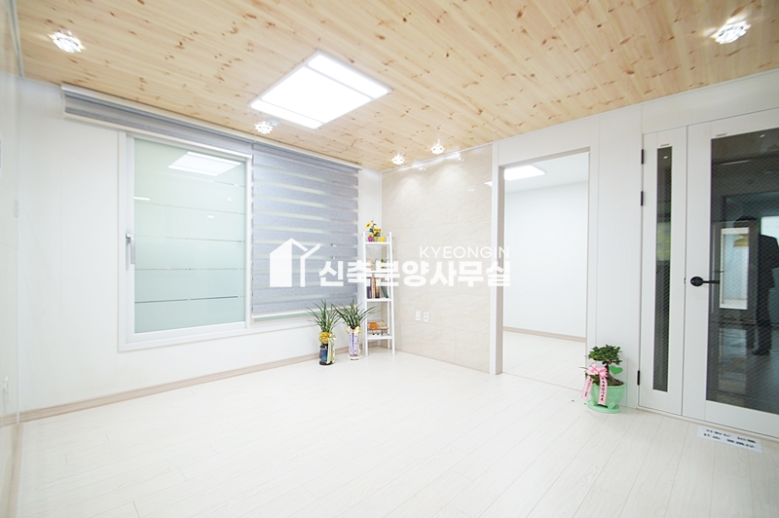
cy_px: 259
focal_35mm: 15
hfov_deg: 100.4
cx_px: 390
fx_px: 324
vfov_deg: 77.2
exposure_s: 1/100
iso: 800
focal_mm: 10
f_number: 4
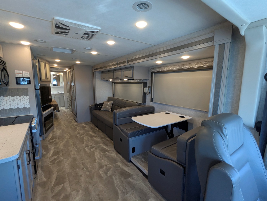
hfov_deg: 94.4
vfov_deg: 78.2
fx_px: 124
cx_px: 134
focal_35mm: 16
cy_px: 100
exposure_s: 1/158
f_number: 2.2
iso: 289
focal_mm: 2.35
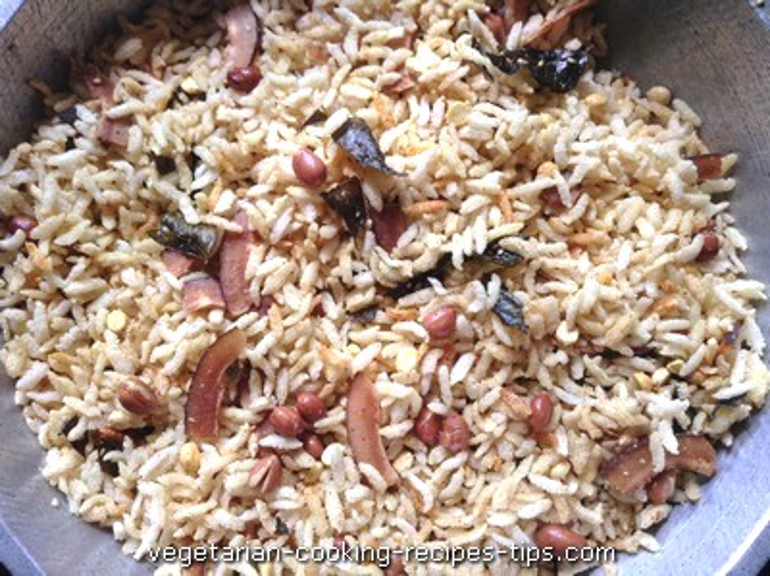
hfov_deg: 55.4
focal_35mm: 33
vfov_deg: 42.9
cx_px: 385
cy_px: 288
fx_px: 733
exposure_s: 1/24
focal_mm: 3.3
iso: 64
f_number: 2.4
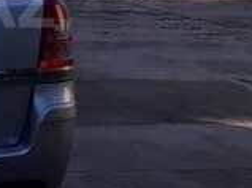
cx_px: -108
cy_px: 4
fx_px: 815
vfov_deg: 13.0
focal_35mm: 112
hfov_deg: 16.3
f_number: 1.9
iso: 40
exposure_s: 1/888
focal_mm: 3.6
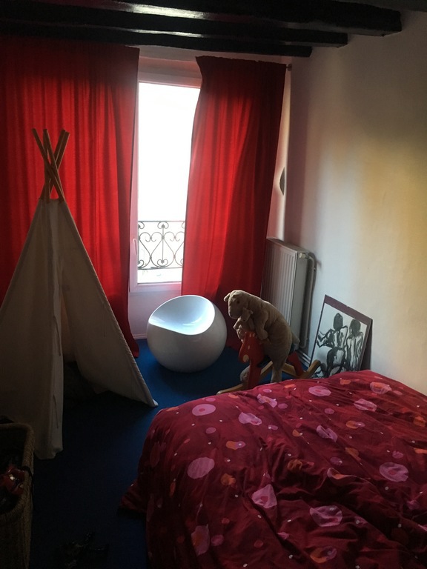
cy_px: 284
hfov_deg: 48.2
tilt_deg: -16.0
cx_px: 214
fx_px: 477
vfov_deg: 61.7
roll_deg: -3.7
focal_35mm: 29
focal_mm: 4.15
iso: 200
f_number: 2.2
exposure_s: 1/25
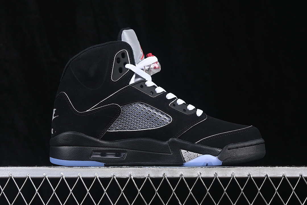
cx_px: 154
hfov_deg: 27.0
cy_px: 102
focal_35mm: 75
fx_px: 640
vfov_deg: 18.2
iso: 160
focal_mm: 50
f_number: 6.3
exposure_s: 1/60
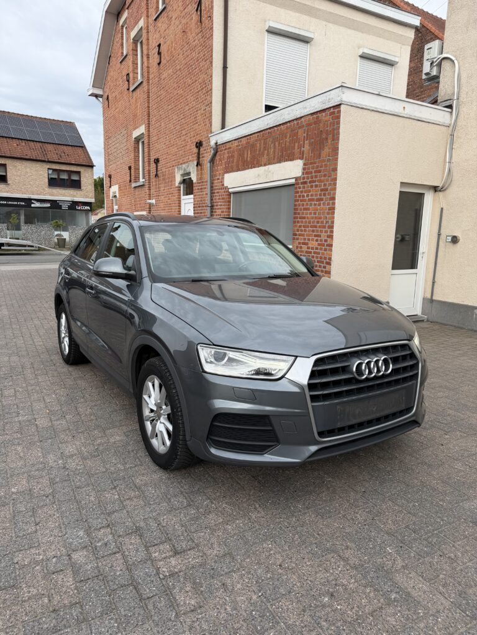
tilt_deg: -11.1
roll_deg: -1.4
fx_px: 441
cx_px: 238
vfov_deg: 71.6
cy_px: 318
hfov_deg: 56.8
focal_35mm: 24
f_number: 1.78
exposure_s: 1/1271
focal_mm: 6.76
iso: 80
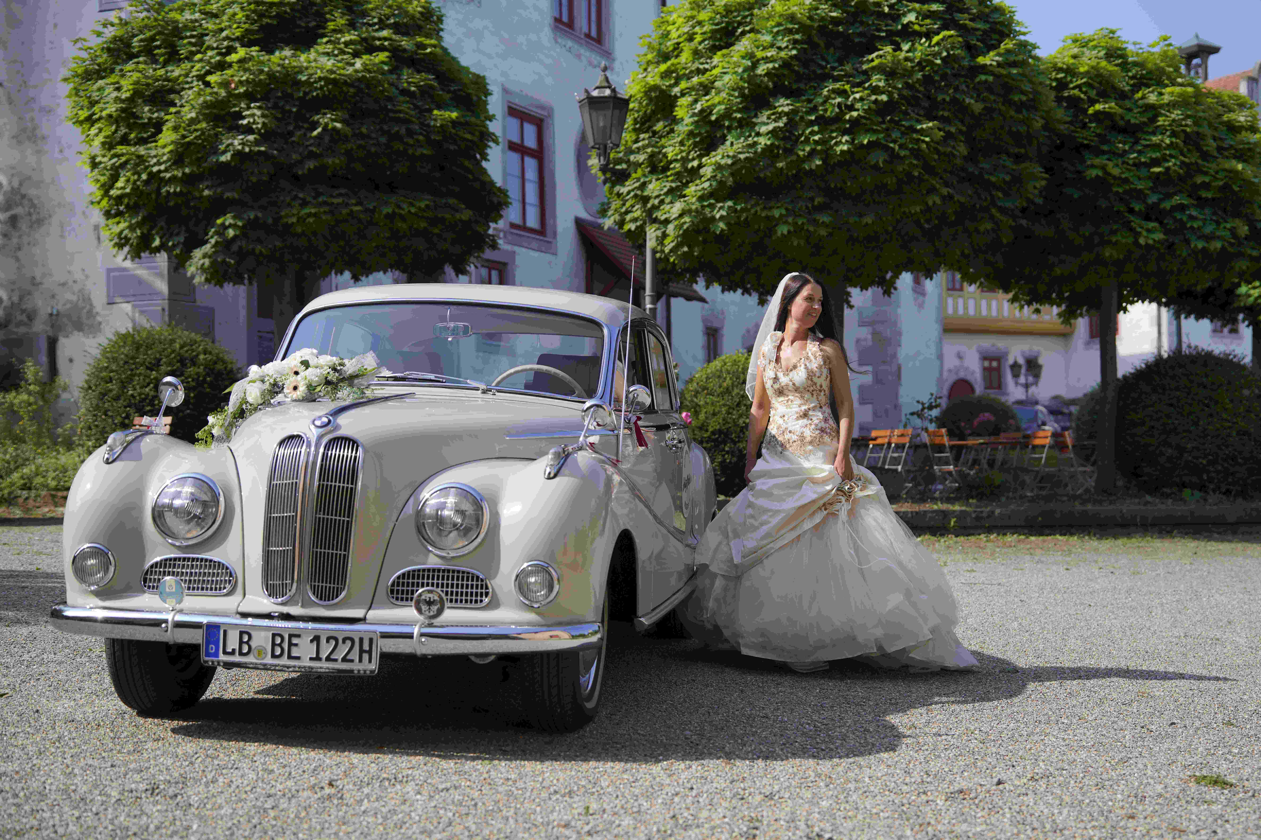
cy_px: 420
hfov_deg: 39.6
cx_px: 630
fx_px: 1751
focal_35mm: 50
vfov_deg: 27.0
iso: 100
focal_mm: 50
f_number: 2.8
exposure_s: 1/2000
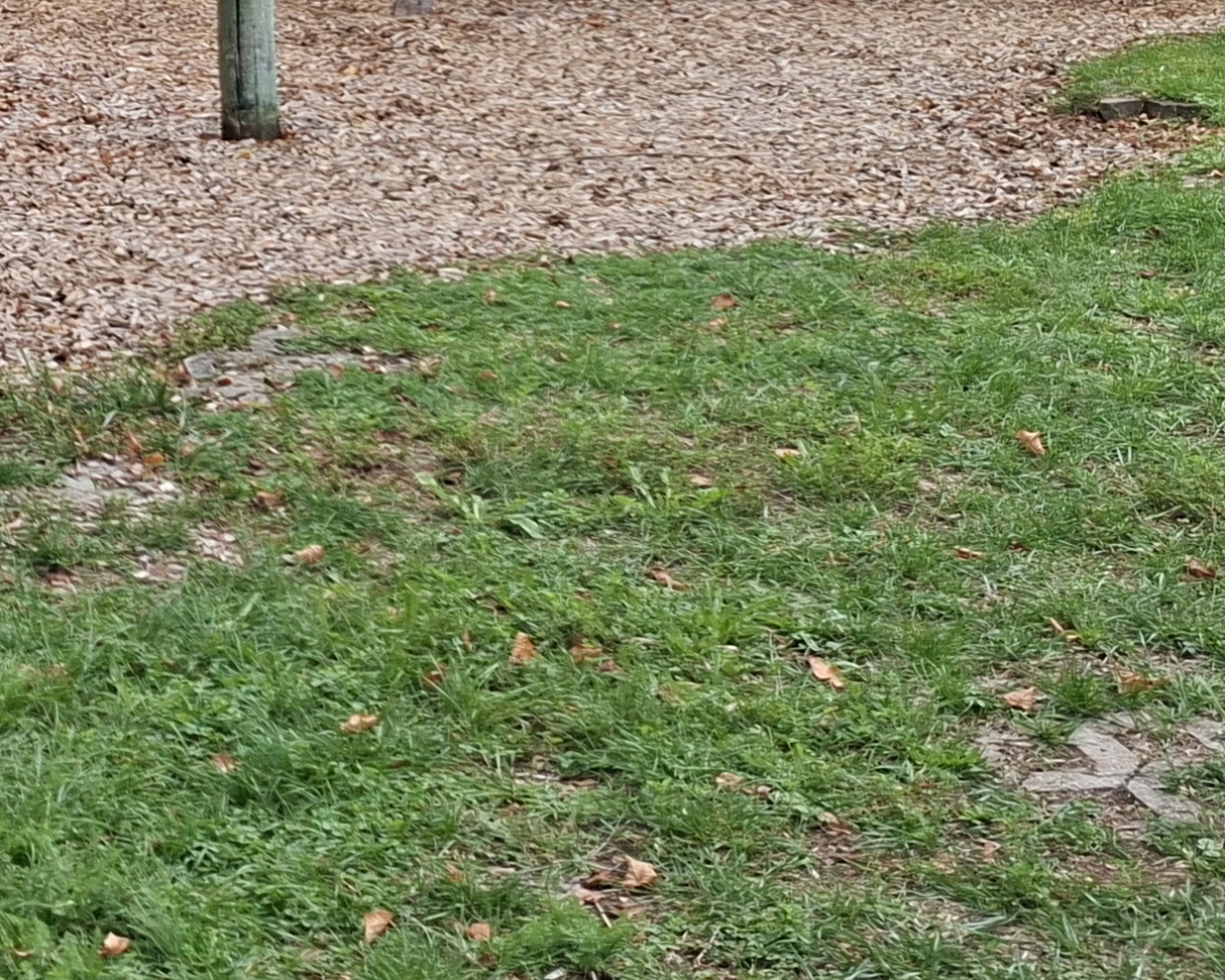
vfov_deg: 18.5
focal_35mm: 74
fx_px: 2683
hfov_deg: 22.3
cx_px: -484
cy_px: -467
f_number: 1.8
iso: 50
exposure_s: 1/712
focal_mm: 5.54
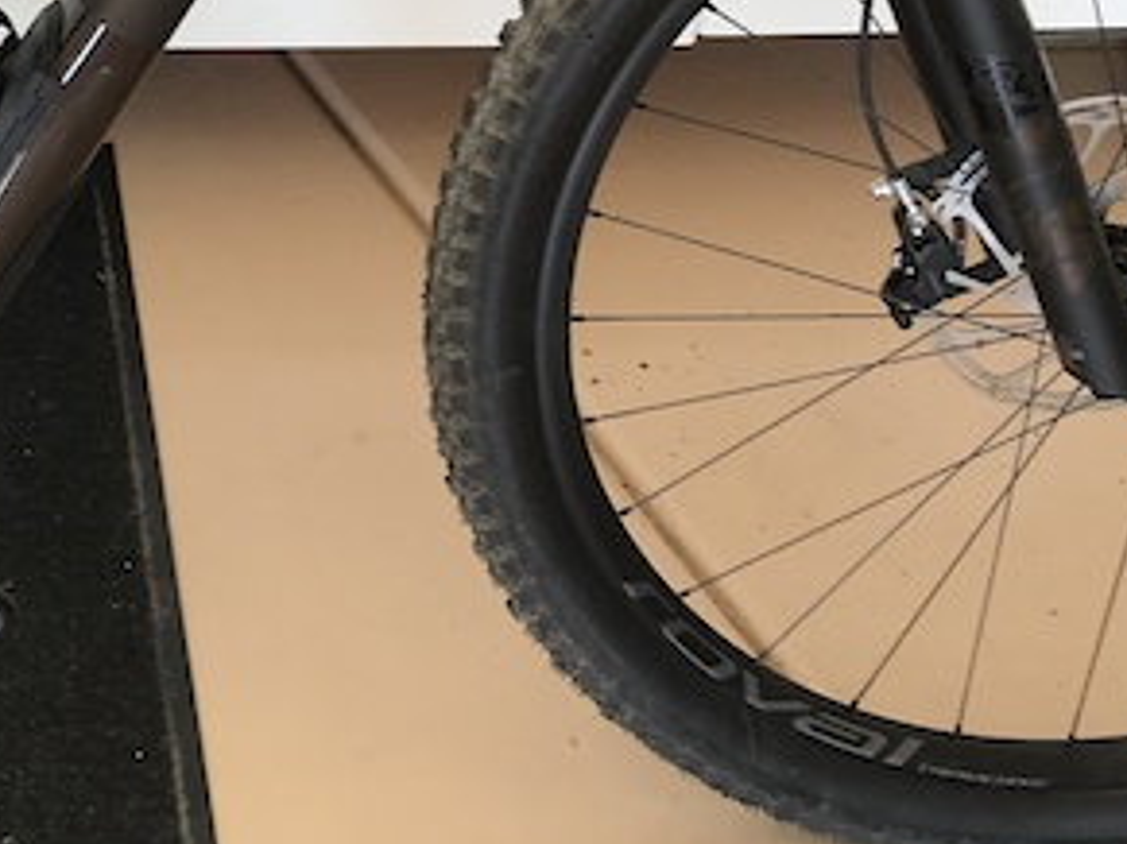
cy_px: 66
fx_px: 2506
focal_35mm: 77
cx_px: 66
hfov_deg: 24.5
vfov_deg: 18.8
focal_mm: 3.99
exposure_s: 1/120
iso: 20
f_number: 1.8
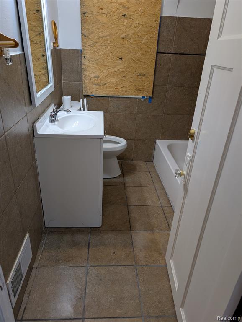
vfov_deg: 71.5
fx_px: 223
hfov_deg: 56.9
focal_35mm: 24
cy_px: 161
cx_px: 121
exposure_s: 1/24
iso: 30
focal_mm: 6.9
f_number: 1.68
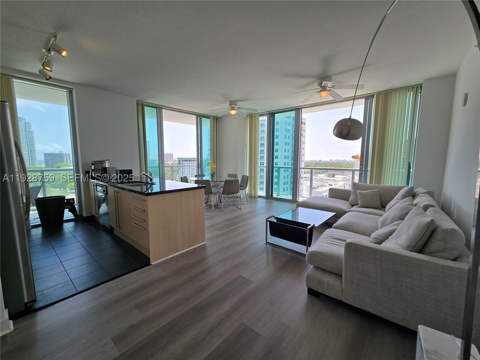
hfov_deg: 106.2
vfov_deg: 89.9
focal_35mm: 13
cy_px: 180
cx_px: 240
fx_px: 180
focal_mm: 2.2
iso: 50
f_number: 2.2
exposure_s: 1/628
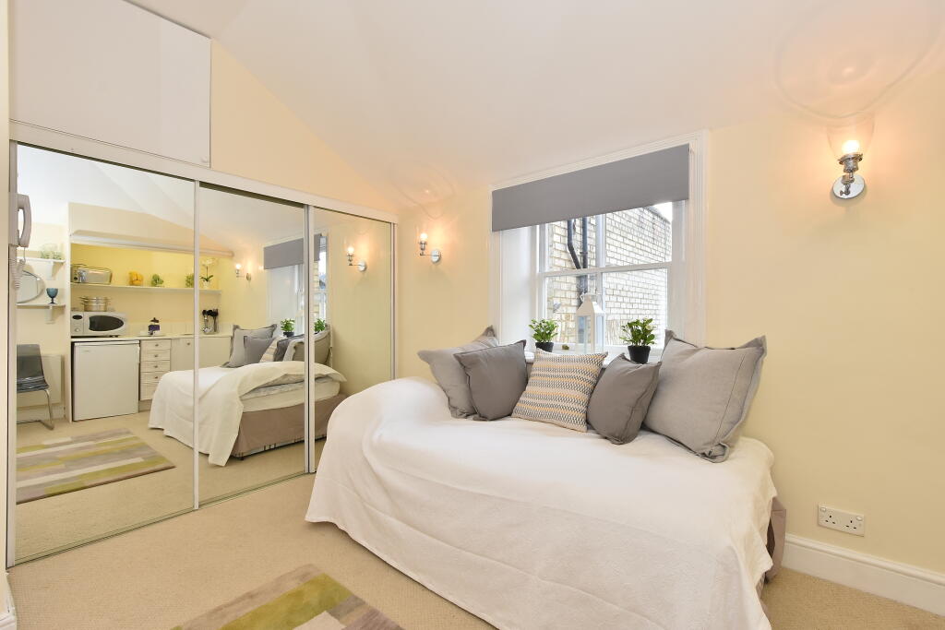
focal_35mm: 15
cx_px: 472
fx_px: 394
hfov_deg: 100.4
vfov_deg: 77.3
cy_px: 315
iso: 200
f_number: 8
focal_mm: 10
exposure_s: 1/30
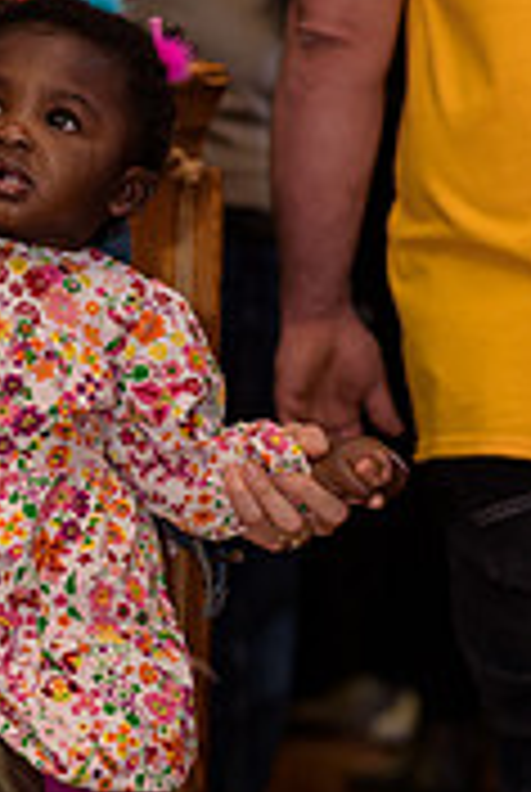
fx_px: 4782
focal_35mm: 217
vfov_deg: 9.5
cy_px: 603
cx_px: -135
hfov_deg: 6.3
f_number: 3.2
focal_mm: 85
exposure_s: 1/125
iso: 320
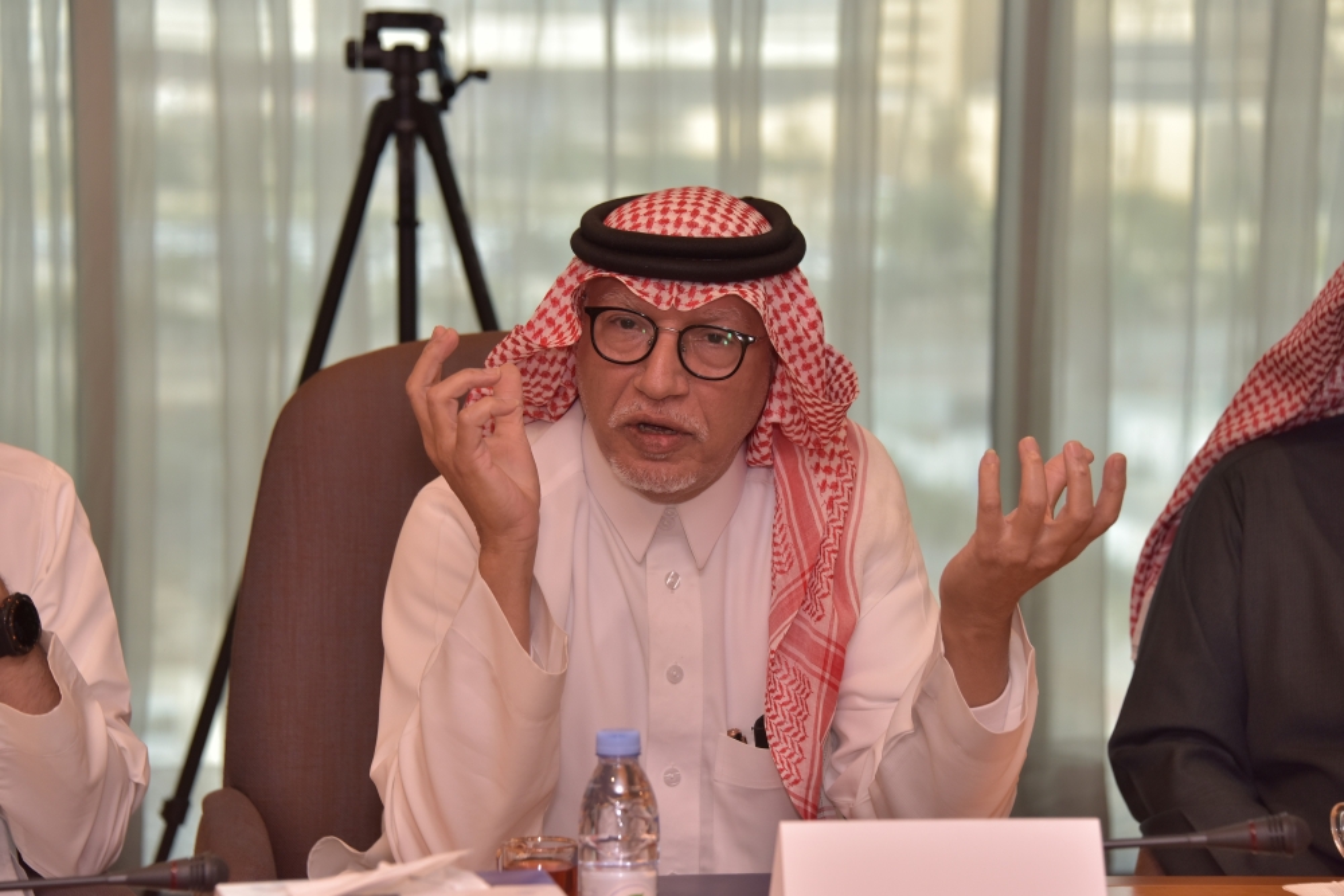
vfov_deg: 11.2
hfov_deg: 16.8
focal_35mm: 122
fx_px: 4555
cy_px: 448
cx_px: 672
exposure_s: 1/60
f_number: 5.6
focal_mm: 122
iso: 500
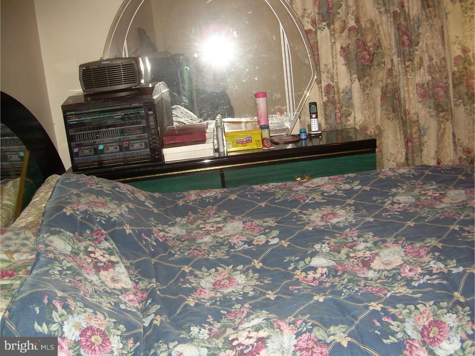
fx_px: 521
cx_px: 238
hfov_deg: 49.0
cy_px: 178
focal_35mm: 38
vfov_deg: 37.7
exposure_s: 1/60
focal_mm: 6.3
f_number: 2.8
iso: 92
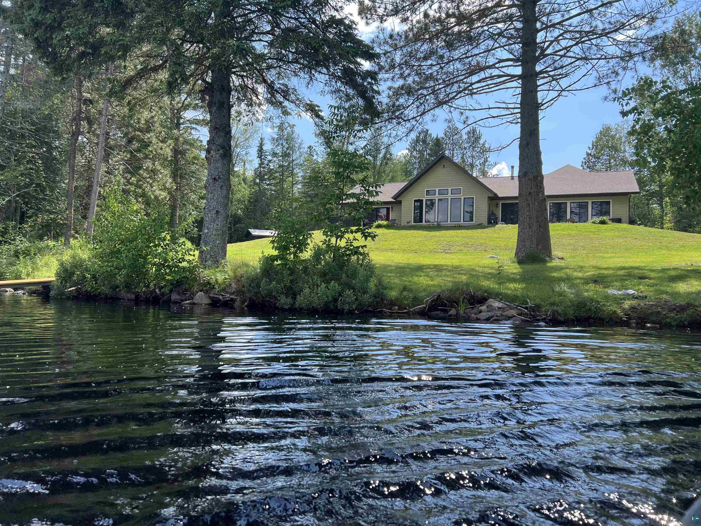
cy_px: 263
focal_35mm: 26
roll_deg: -1.1
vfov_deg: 53.1
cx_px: 350
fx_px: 527
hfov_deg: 67.3
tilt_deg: +2.4
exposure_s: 1/1531
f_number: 1.5
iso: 50
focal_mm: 5.7
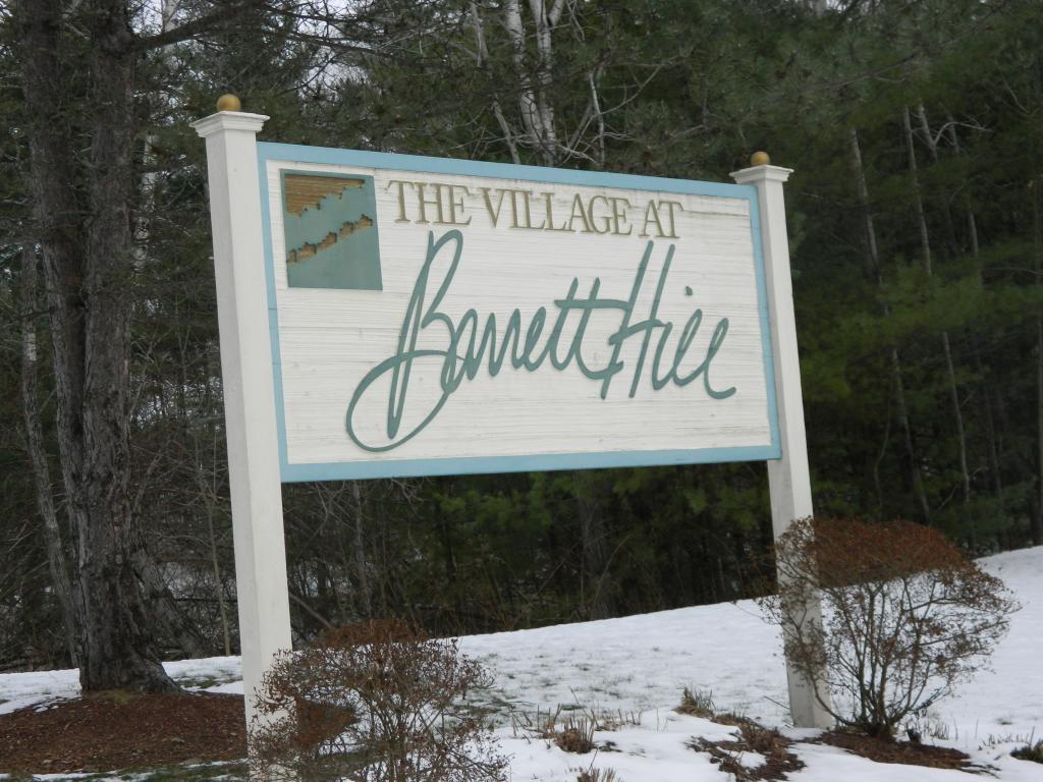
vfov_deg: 21.0
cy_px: 391
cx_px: 522
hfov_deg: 27.8
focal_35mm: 70
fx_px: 2109
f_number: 4
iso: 110
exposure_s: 1/200
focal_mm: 12.6
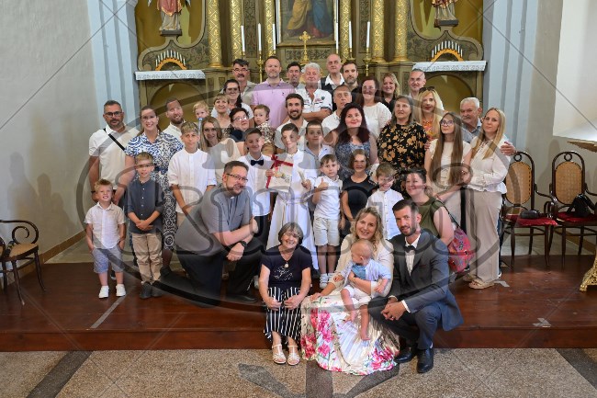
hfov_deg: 61.1
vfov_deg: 42.9
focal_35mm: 30
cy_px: 199
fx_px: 506
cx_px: 298
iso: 4000
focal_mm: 30.5
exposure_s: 1/125
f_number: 4.5
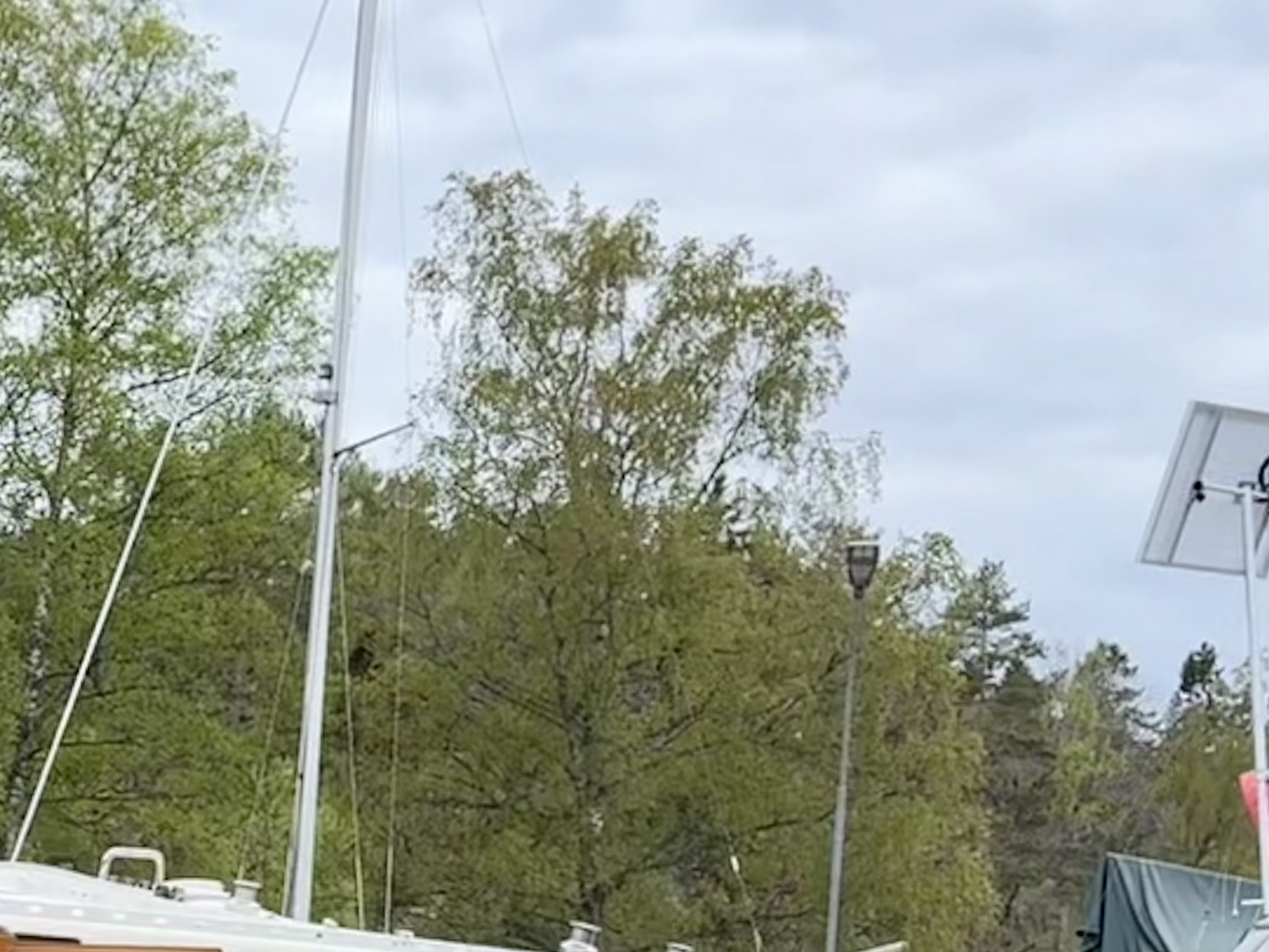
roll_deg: -4.3
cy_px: 1285
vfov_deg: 16.5
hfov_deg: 21.3
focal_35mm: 84
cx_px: -324
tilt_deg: +0.2
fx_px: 3079
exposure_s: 1/1064
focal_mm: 5.96
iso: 50
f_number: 1.6
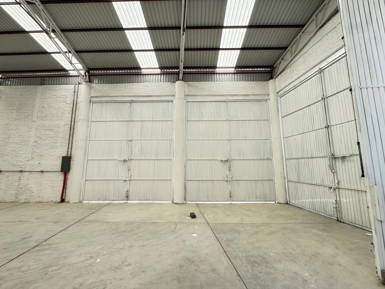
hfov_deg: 102.1
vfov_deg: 85.7
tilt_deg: +9.0
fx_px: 156
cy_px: 144
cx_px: 192
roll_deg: +1.0
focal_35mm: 14
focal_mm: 2.22
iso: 40
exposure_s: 1/208
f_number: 2.2
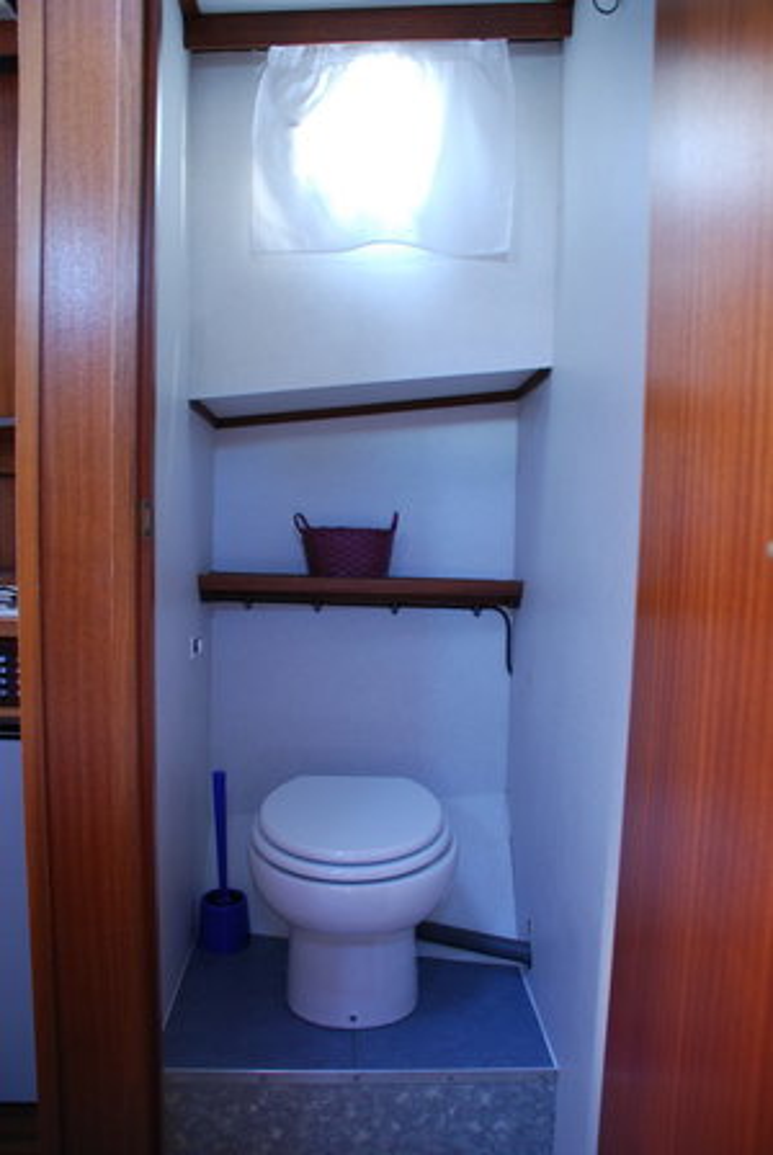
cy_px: 578
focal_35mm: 27
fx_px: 867
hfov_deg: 48.1
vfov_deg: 67.3
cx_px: 386
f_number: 3.5
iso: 400
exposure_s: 1/13
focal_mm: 18
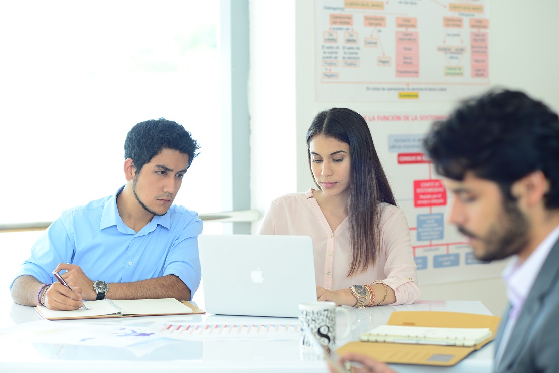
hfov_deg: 23.9
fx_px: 1320
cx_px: 280
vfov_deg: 16.1
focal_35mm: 85
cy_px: 186
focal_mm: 85
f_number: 4
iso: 500
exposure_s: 1/320
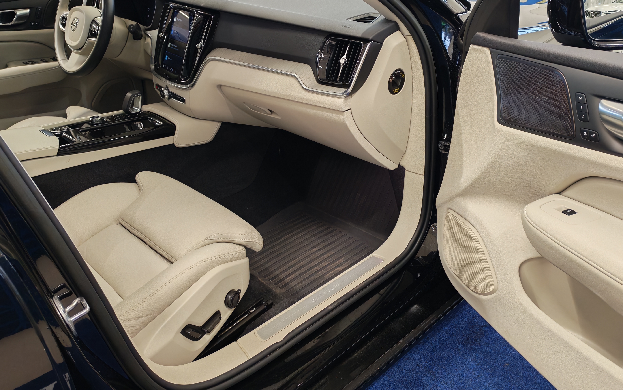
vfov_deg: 39.3
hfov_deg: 59.7
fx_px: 543
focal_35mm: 32
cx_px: 313
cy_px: 166
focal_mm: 6.12
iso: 1000
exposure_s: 1/100
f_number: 1.9
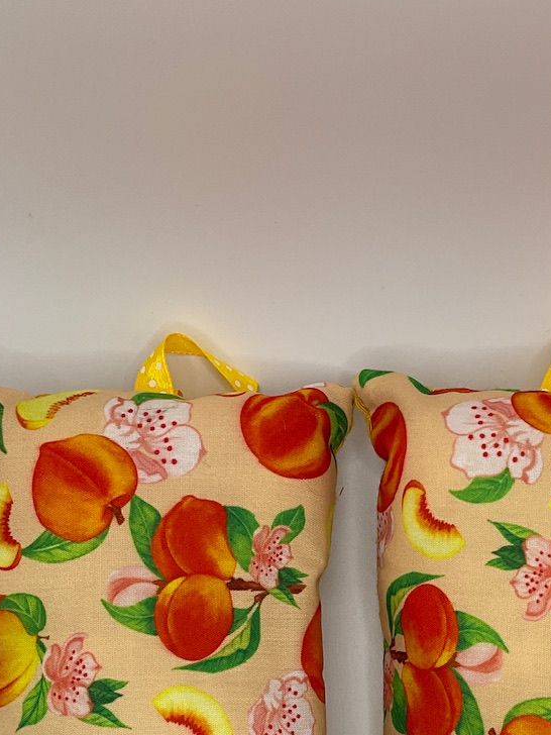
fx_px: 1082
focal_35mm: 51
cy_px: 638
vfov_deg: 35.6
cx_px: 347
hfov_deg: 28.4
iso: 25
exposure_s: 1/353
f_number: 1.8
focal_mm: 3
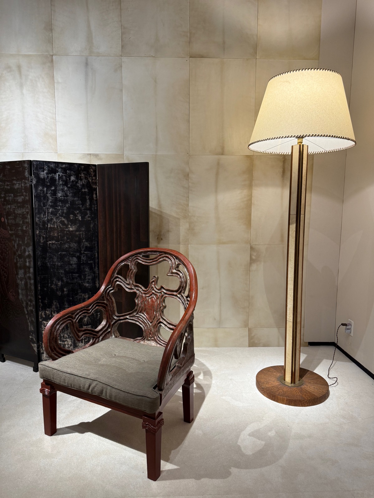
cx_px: 187
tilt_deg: -5.9
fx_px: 346
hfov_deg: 56.8
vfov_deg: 71.6
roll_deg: -0.7
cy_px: 249
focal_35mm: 24
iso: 160
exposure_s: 1/120
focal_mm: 6.76
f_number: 1.78
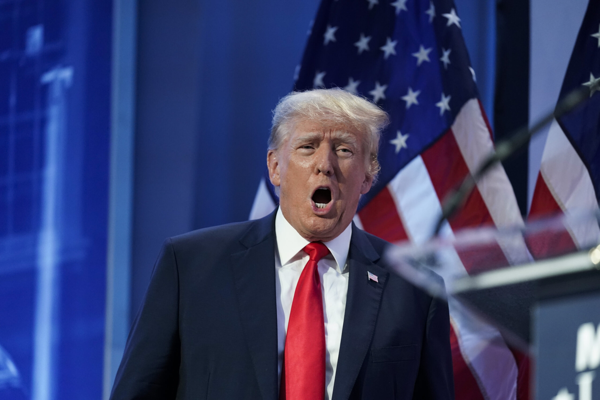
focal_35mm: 197
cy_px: 200
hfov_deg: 10.4
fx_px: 3283
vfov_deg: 7.0
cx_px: 300
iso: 3200
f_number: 2.8
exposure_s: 1/640
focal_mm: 197
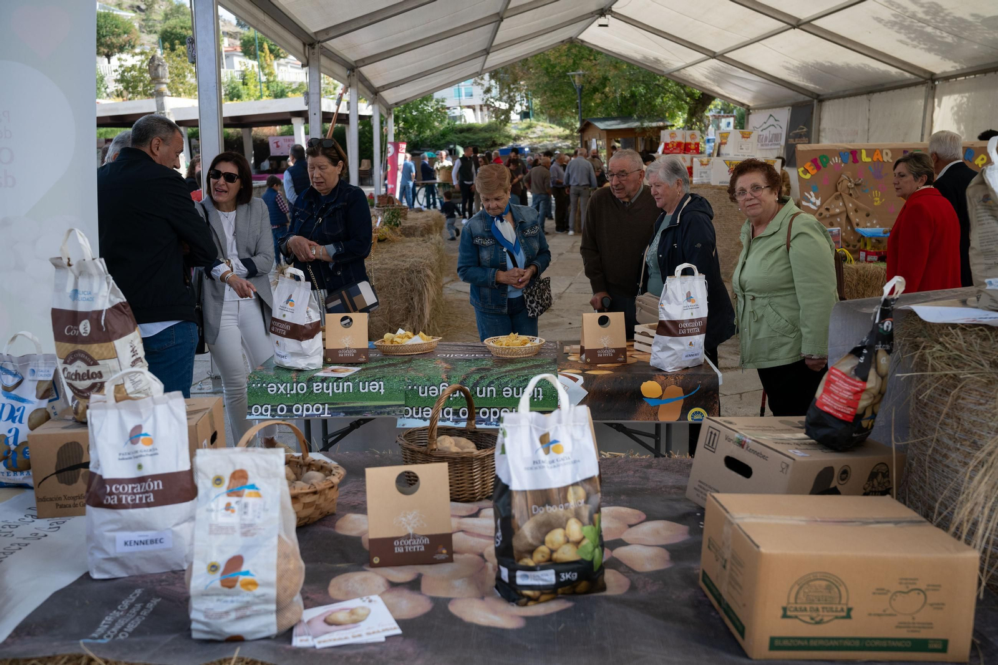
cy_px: 332
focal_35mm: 35
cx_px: 499
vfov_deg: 37.8
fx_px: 970
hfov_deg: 54.4
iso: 250
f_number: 3.5
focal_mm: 35
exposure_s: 1/800
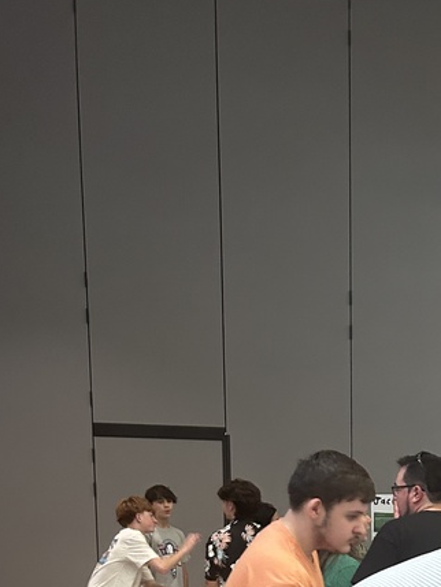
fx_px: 1053
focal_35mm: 62
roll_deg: +0.3
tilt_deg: -7.5
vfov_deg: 27.8
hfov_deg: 22.3
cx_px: 485
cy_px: 681
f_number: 1.5
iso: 160
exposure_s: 1/60
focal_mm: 5.7
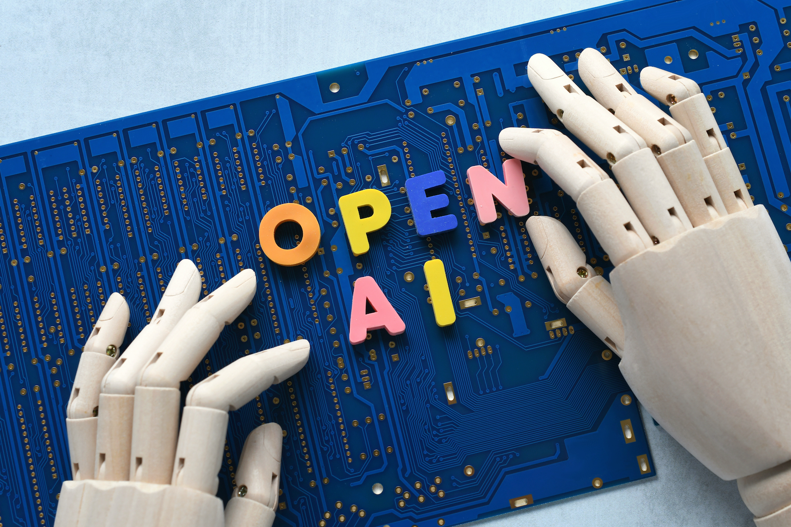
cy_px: 264
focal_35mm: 60
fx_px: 1318
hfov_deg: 33.4
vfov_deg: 22.6
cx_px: 396
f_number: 7.1
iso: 200
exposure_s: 1/60
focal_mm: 40
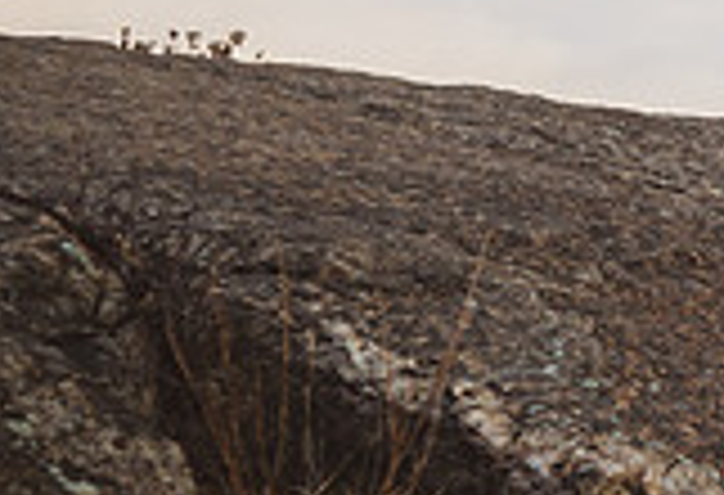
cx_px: 1220
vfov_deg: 8.9
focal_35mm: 156
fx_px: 3161
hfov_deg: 12.2
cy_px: 28
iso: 250
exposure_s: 1/640
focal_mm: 35
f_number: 3.2
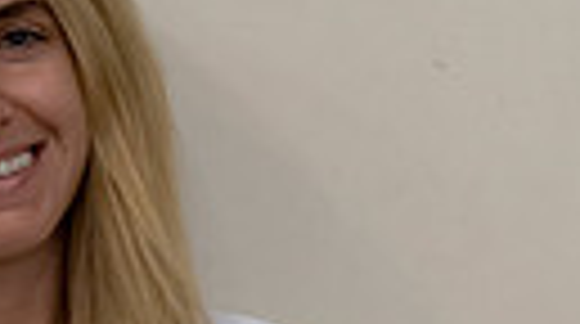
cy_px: 531
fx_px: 6355
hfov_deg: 5.2
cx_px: -9
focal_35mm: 414
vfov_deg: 2.9
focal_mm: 113
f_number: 4
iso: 5000
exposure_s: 1/80
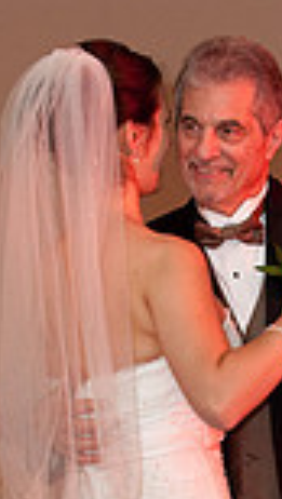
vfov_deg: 9.3
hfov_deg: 5.3
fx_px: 3034
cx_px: 212
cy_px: 557
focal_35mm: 229
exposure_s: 1/40
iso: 1600
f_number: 4.5
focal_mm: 75
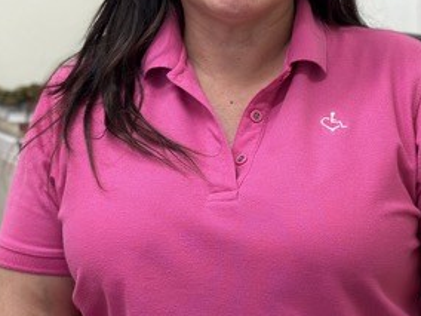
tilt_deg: -7.4
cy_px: 90
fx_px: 1313
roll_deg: -0.6
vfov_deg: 13.7
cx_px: 259
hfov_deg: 18.2
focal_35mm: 108
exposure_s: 1/60
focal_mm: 6.86
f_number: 1.78
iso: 125
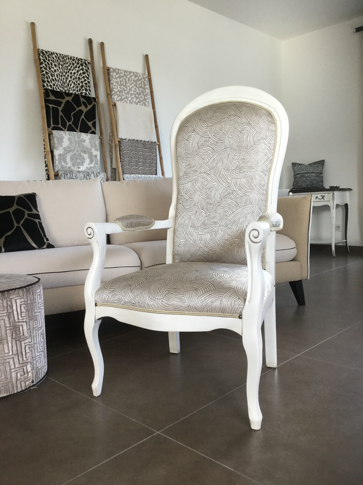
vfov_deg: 58.4
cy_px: 242
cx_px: 182
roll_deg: +0.1
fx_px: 433
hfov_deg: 45.4
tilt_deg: -6.3
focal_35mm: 31
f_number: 2.4
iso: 40
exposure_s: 1/33
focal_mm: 3.3
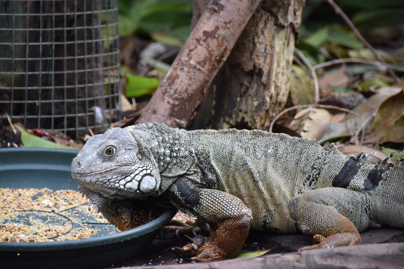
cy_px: 134
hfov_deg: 5.5
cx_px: 202
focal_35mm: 375
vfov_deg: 3.7
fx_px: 4208
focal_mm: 250
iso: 1400
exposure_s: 1/125
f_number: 6.3
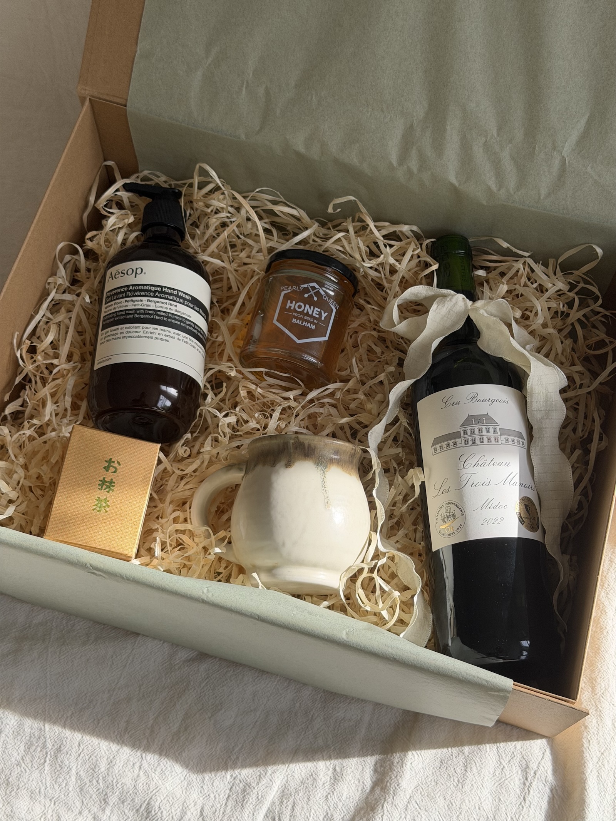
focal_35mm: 48
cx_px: 308
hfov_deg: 30.3
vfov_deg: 39.7
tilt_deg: -67.0
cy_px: 410
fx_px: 1139
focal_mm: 6.76
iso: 100
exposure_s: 1/1167
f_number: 1.78
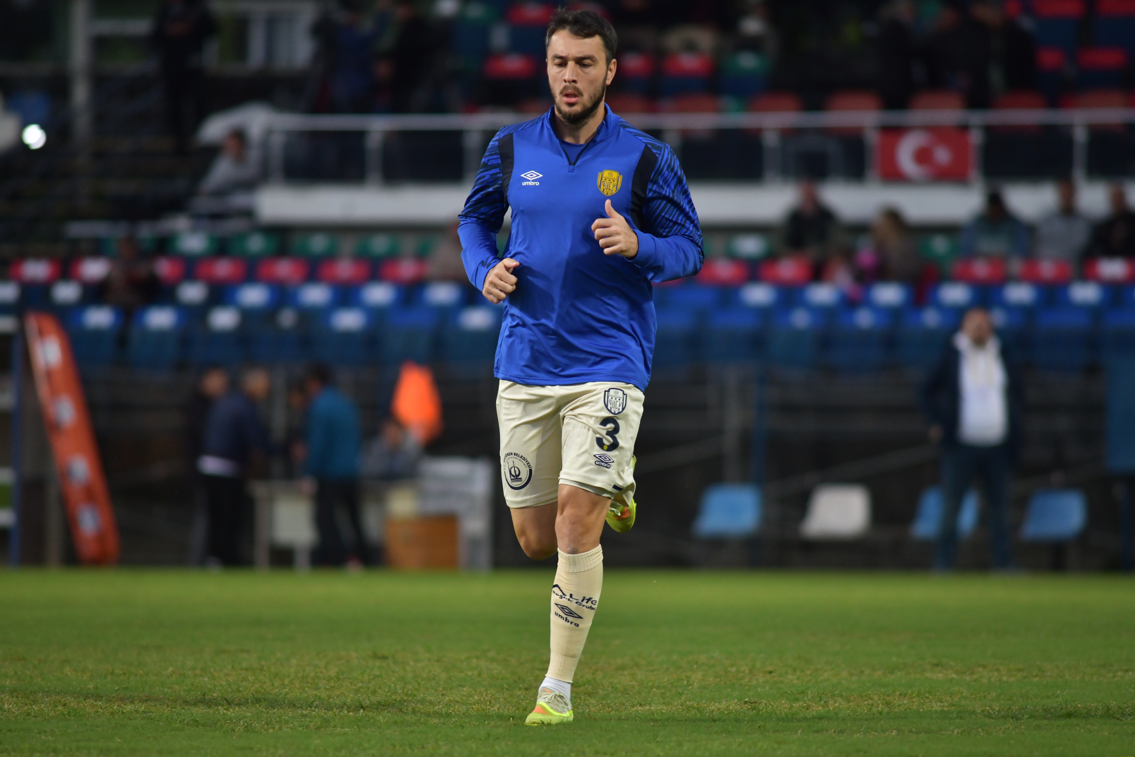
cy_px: 378
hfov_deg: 6.9
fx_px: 9458
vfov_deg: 4.6
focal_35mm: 300
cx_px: 568
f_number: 4
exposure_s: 1/1250
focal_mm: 300
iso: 1000
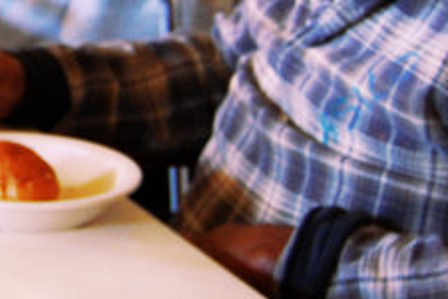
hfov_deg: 9.3
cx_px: -348
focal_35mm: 211
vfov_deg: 6.4
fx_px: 2629
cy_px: -119
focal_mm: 31
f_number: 4.5
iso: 800
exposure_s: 1/8
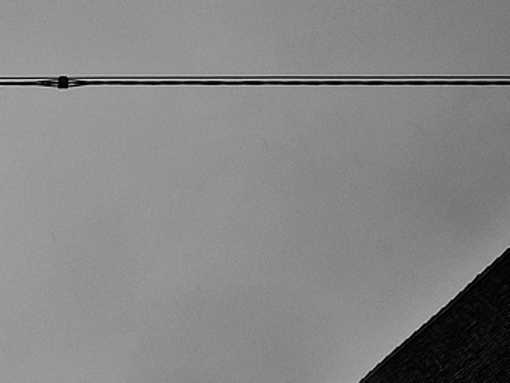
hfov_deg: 14.4
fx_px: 1783
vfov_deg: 12.0
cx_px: -404
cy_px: 443
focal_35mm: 121
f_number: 11
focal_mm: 22
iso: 400
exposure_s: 1/500
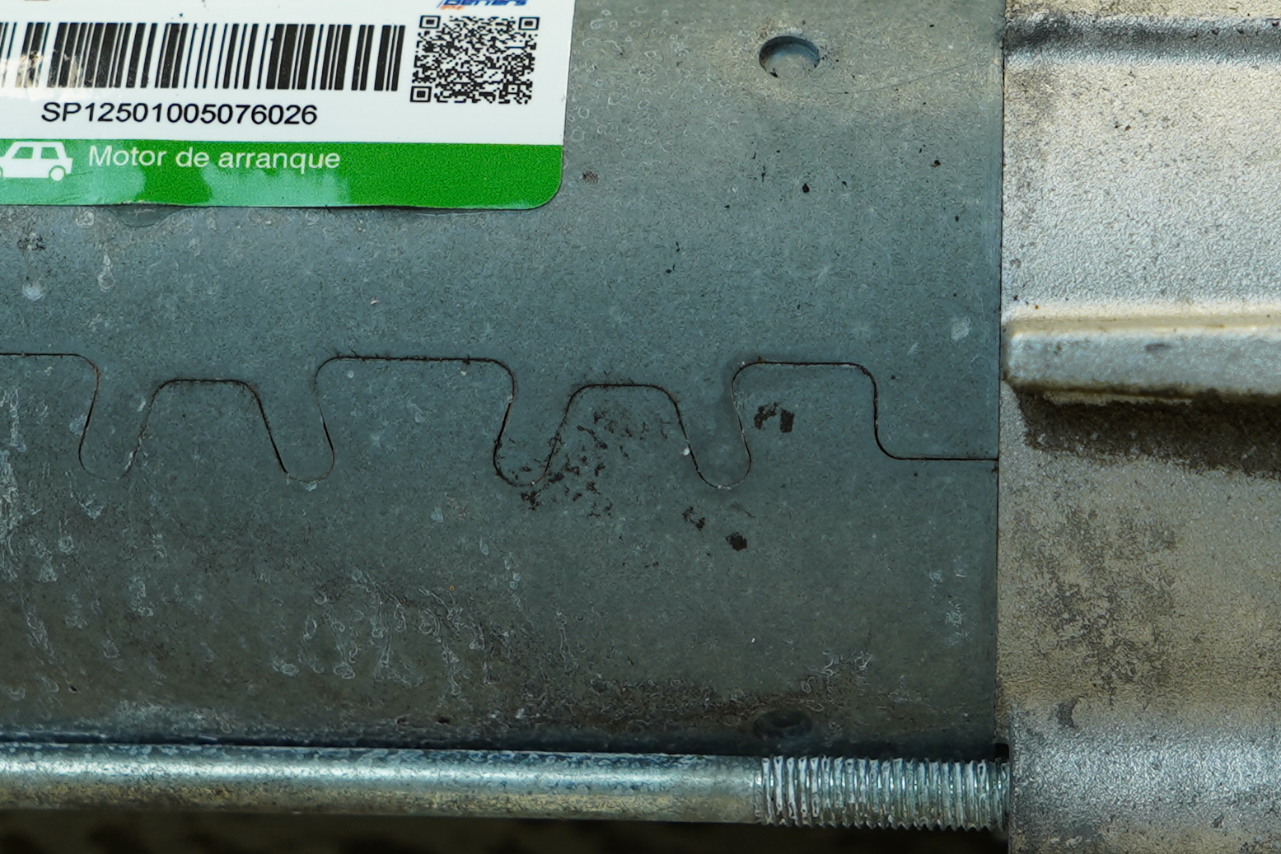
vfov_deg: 11.1
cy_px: 535
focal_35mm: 124
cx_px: 863
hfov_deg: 16.5
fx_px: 4412
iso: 125
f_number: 4
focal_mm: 33
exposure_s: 1/60
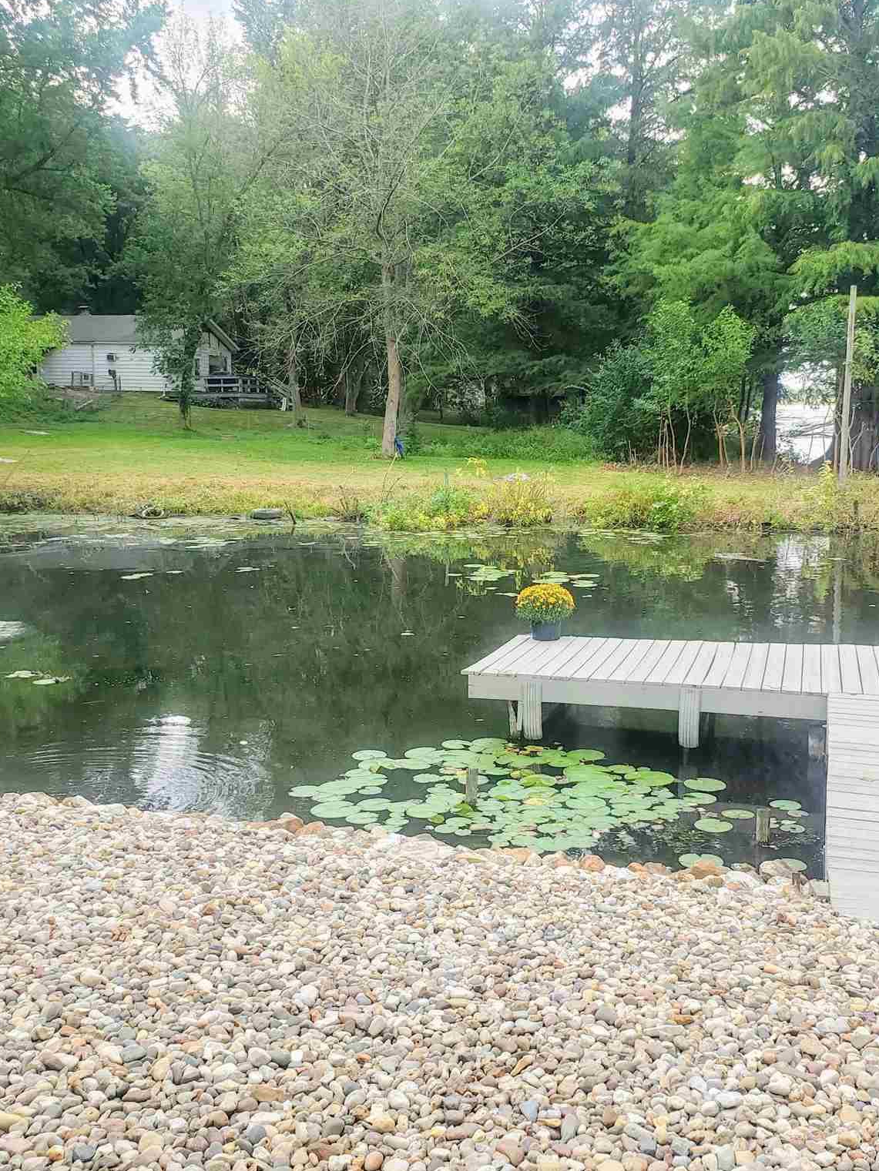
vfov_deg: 52.6
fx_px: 1185
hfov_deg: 40.6
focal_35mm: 35
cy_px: 584
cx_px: 518
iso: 50
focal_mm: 4.3
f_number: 2.4
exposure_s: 1/202
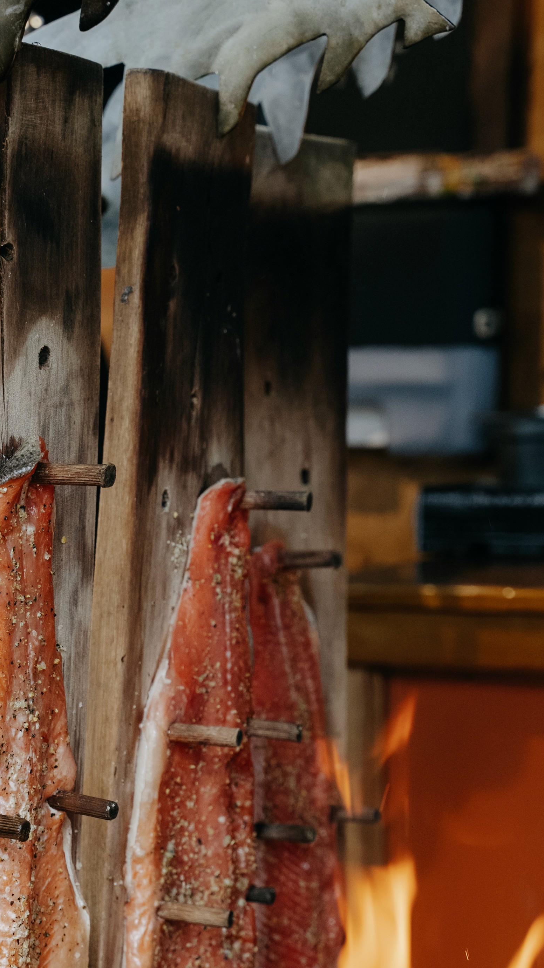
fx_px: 2437
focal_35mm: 95
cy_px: 630
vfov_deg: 22.4
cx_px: 67
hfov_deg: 12.7
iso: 640
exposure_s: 1/200
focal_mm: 59
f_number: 5
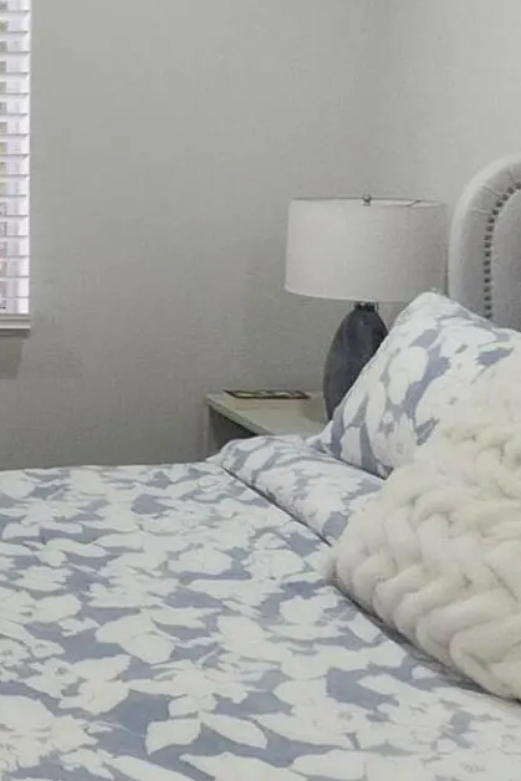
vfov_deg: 32.1
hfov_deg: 18.8
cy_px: 246
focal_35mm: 62
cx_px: -307
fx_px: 1345
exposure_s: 1/60
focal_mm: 1.74
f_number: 2.2
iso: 200
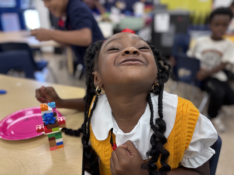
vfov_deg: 53.1
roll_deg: +0.3
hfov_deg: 67.3
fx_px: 176
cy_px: 88
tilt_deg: -23.5
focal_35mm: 26
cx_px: 117
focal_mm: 5.96
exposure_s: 1/60
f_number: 1.6
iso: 100
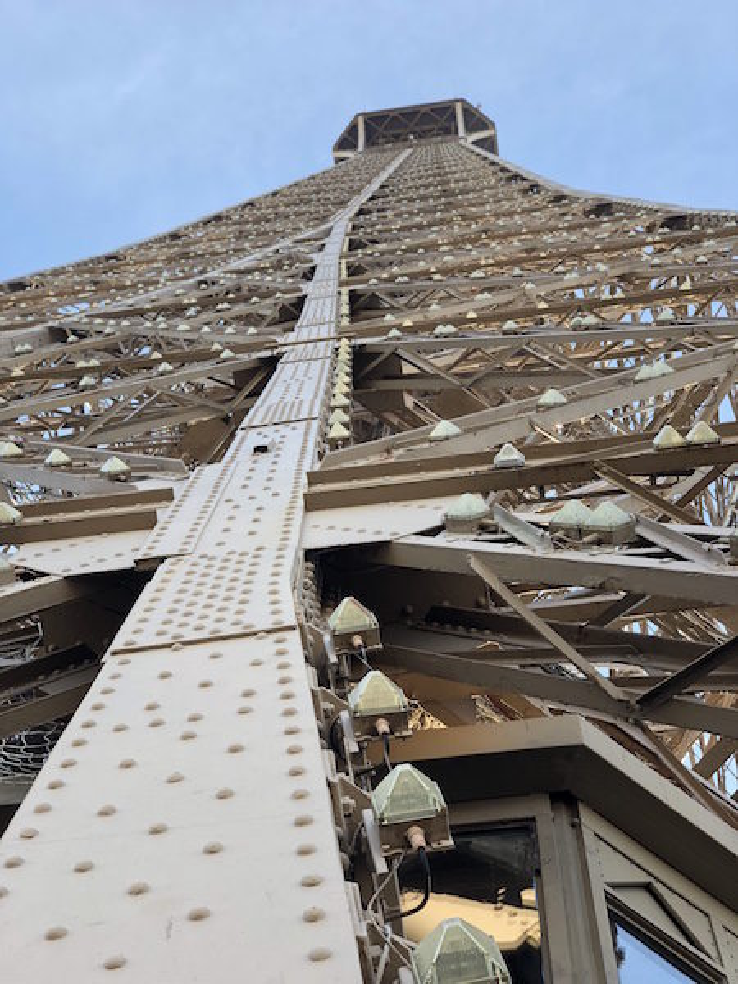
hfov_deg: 28.0
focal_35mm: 52
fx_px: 1478
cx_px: 369
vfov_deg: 36.8
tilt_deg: +71.9
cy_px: 492
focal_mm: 6
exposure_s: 1/125
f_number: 2.4
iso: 16
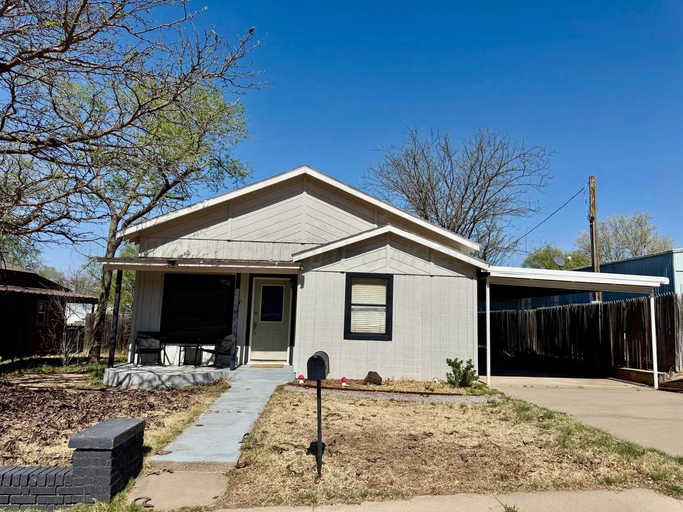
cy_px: 256
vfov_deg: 56.8
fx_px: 474
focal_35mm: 24
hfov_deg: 71.6
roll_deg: -2.1
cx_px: 342
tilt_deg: +6.3
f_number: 1.78
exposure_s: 1/9009
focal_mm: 6.76
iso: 80
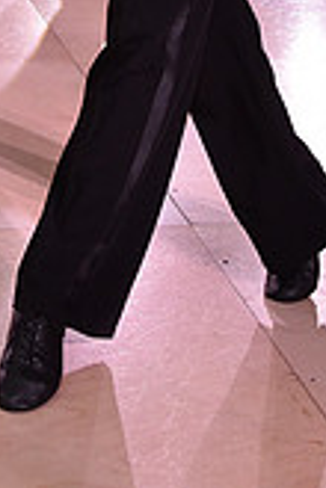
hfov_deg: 12.5
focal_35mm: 109
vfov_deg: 16.8
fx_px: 1480
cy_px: -266
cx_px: 28
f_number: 7.1
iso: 2500
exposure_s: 1/320
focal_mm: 31
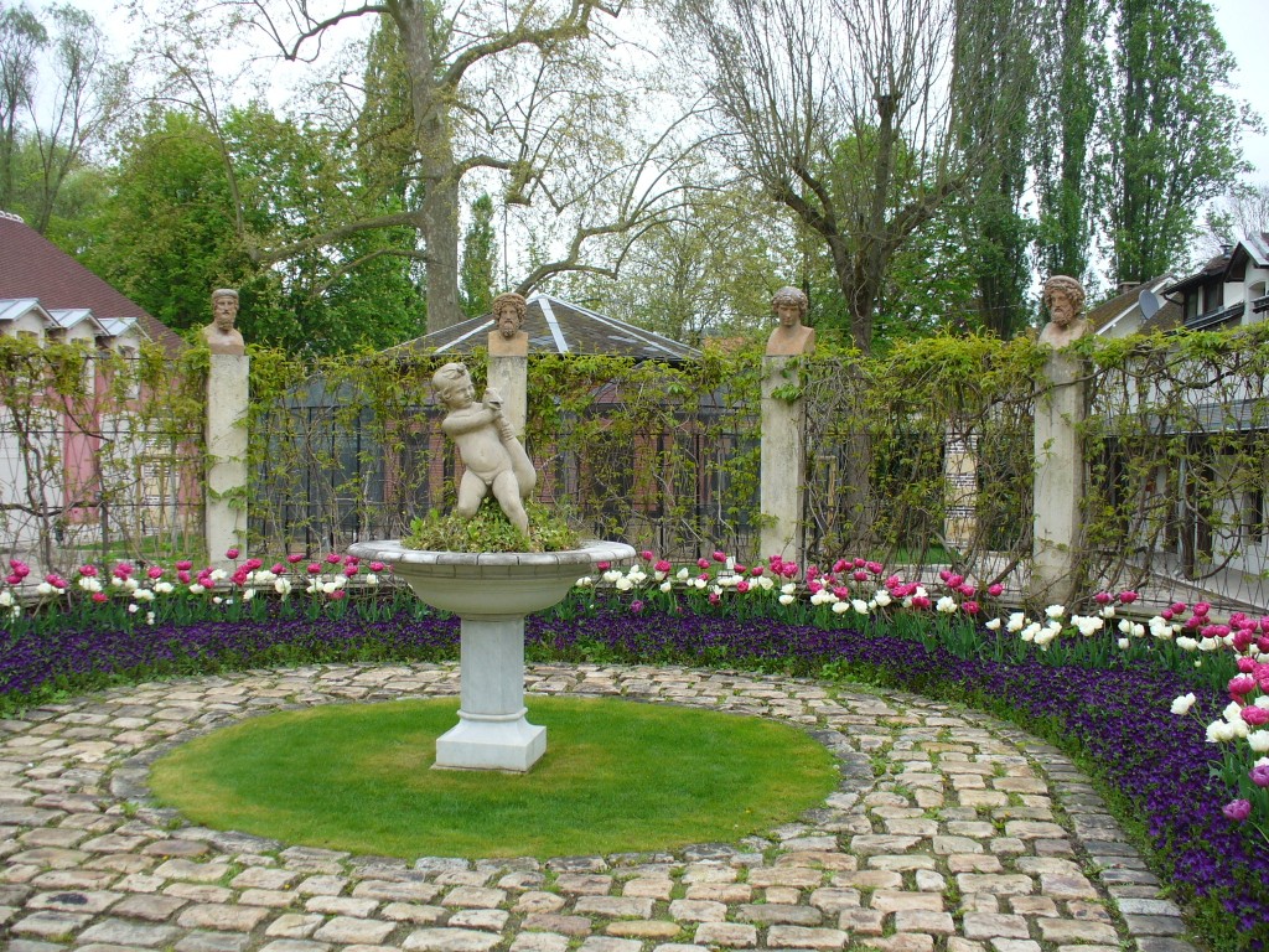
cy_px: 476
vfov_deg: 38.7
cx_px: 634
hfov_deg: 50.1
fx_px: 1356
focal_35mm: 37
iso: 80
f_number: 2.8
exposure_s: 1/100
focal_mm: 6.1
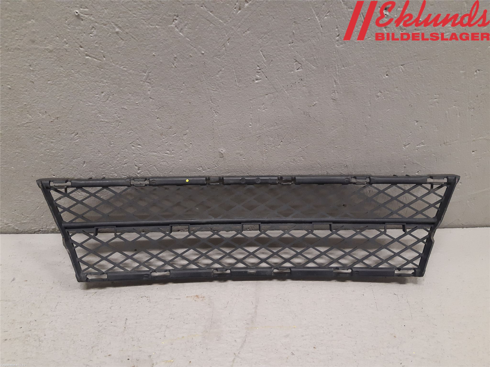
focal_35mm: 26
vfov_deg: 53.1
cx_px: 245
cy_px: 184
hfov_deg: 67.3
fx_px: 368
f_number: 1.7
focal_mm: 3.93
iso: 160
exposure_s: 1/50
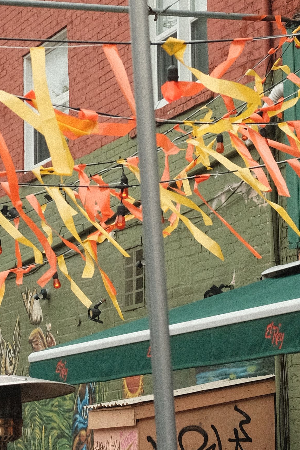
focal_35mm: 142
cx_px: 148
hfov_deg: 9.7
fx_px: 1775
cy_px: -37
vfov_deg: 14.1
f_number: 8
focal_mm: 27
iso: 800
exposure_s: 1/500
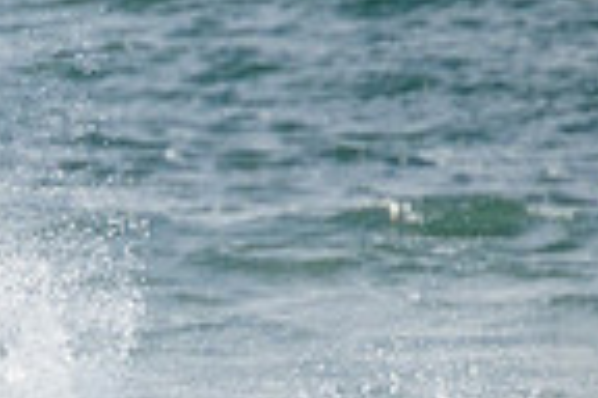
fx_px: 53467
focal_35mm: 3219
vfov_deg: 0.4
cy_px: 483
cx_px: -332
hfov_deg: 0.6
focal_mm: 800
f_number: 11
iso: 640
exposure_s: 1/2000
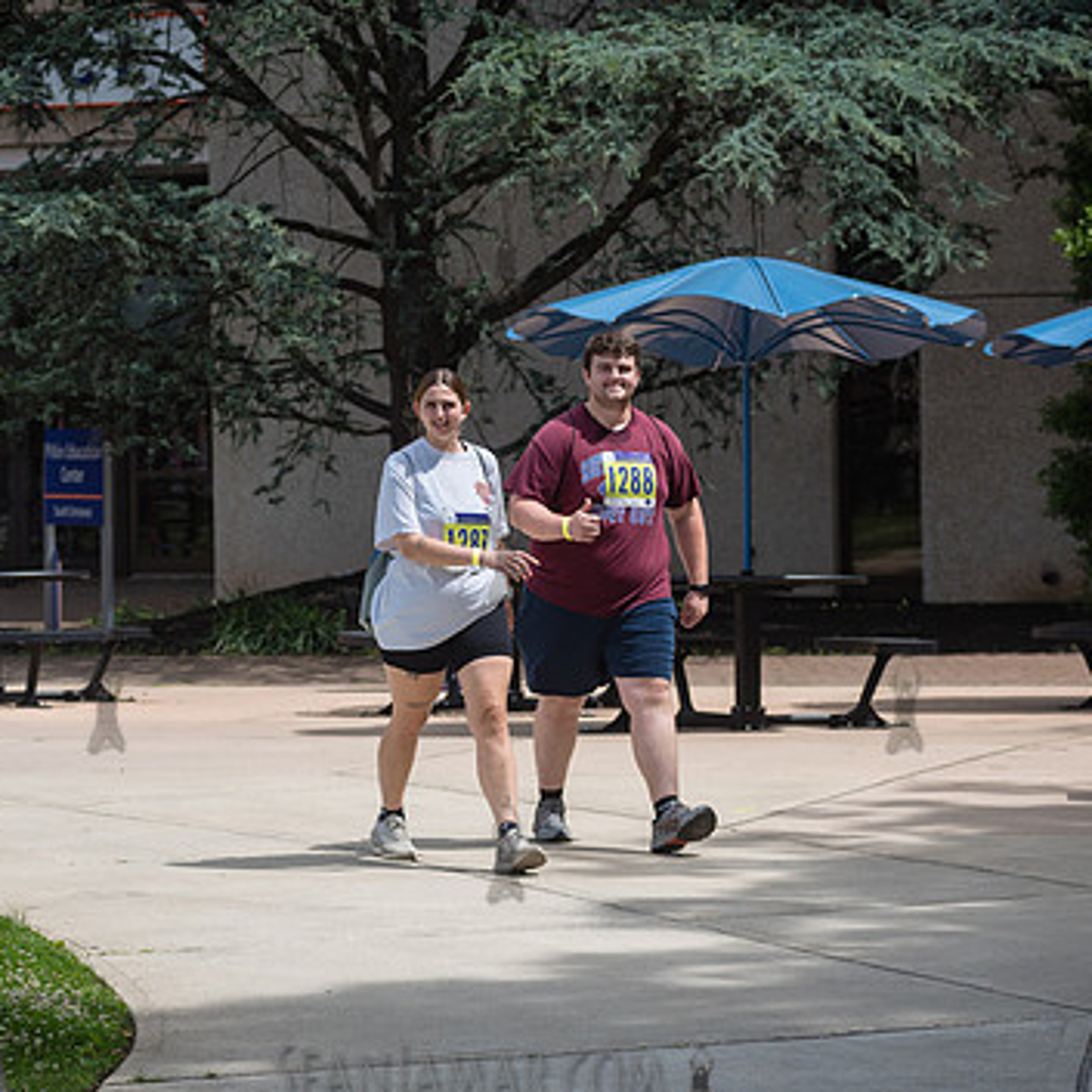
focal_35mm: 142
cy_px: 549
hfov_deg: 12.3
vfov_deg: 12.3
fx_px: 5068
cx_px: 497
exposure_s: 1/2000
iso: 250
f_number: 4.5
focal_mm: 100
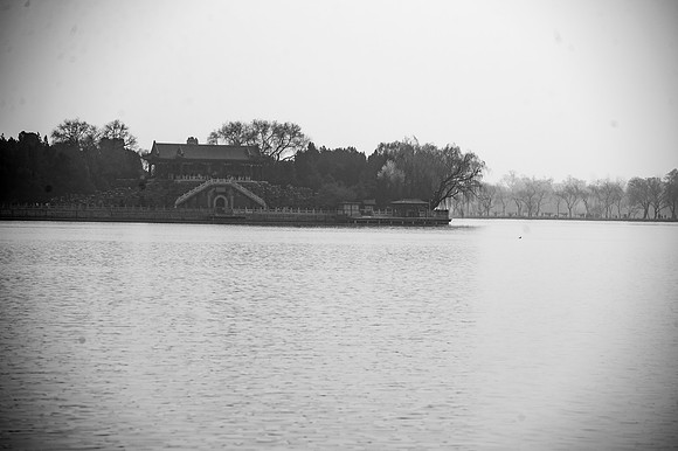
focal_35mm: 190
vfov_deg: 7.2
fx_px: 3576
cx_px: 339
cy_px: 226
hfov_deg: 10.8
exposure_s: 1/1250
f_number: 7.1
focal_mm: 190
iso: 80
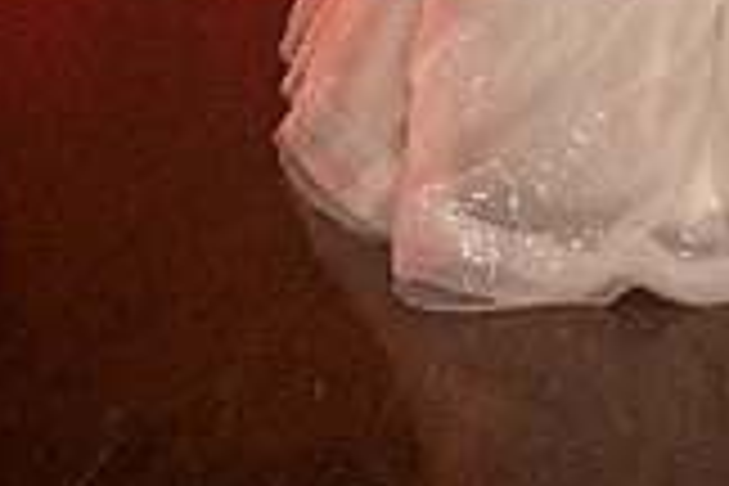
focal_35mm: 86
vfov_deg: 14.3
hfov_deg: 21.7
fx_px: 1741
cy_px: -349
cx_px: 900
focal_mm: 24
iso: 2000
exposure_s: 1/200
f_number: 4
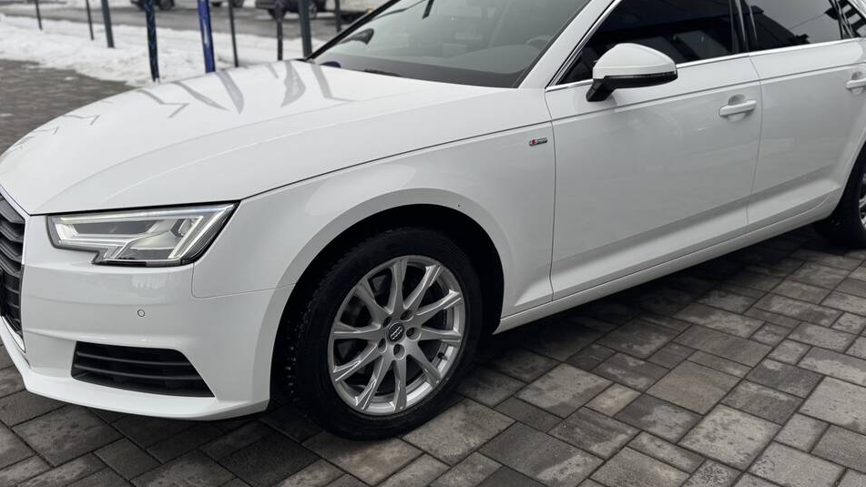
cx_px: 458
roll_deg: +3.3
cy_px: 204
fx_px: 758
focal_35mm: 33
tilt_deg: -15.6
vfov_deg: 35.6
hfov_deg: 59.4
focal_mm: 6.76
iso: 80
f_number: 1.78
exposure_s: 1/730
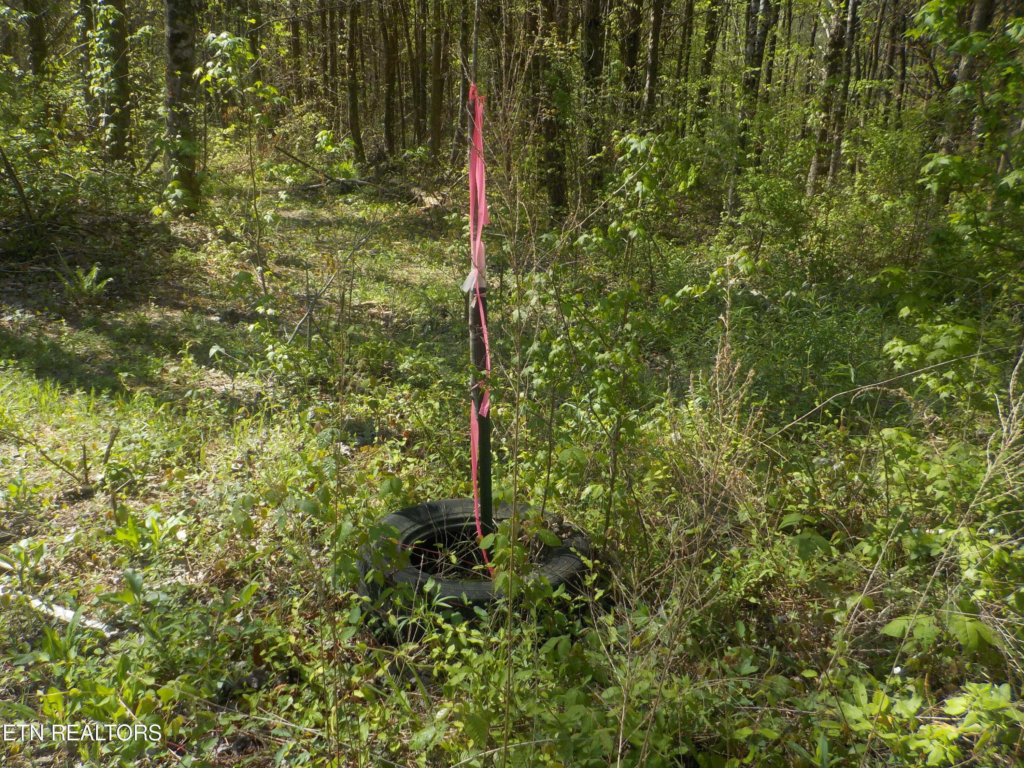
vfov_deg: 46.8
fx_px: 887
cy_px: 384
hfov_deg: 60.0
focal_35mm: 30
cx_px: 512
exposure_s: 1/500
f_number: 3.3
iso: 125
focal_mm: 4.1
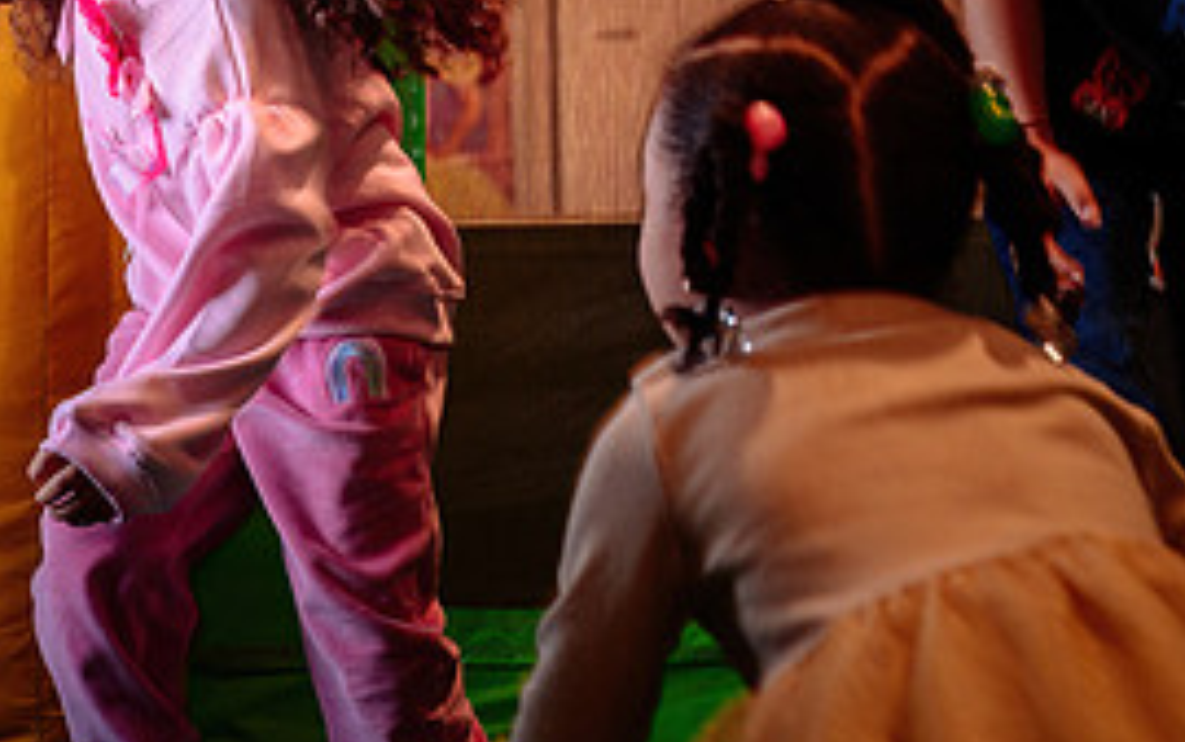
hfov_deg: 19.1
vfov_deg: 12.1
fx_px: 3489
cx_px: 272
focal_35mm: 108
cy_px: 130
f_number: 4
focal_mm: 44
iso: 800
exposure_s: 1/100
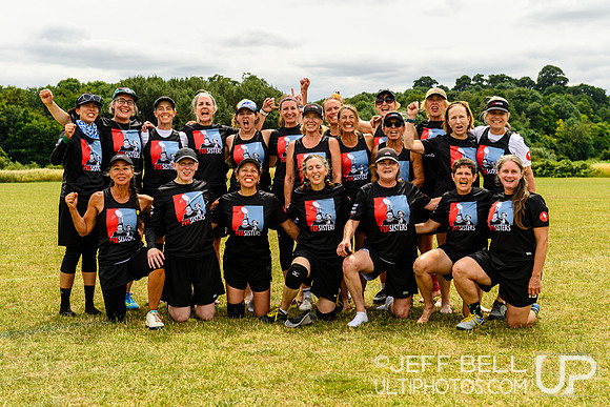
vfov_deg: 24.2
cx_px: 305
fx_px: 949
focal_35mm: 56
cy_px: 204
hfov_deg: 35.6
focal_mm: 56
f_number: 5.6
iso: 100
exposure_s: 1/500
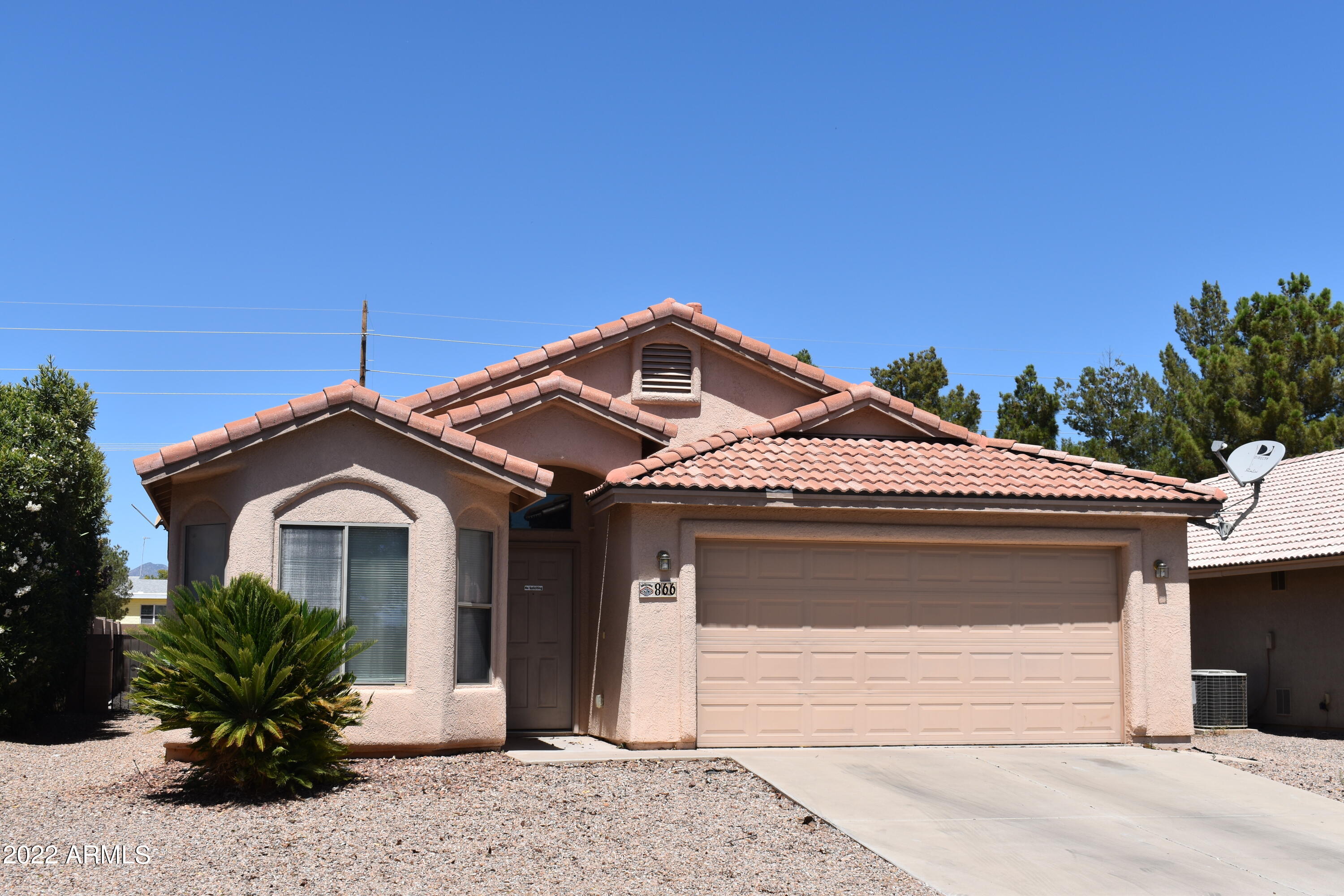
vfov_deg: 29.9
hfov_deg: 43.6
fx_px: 1680
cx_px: 672
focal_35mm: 45
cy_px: 448
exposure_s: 1/320
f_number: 9
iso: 100
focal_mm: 30
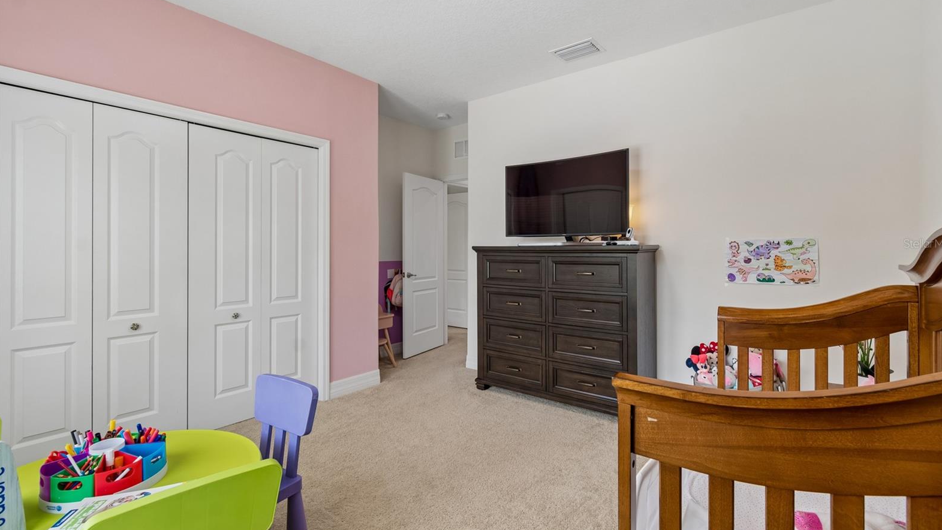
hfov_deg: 99.4
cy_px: 243
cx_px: 477
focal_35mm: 16
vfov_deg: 67.0
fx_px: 400
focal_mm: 10
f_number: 7.1
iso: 100
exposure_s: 1/2.5
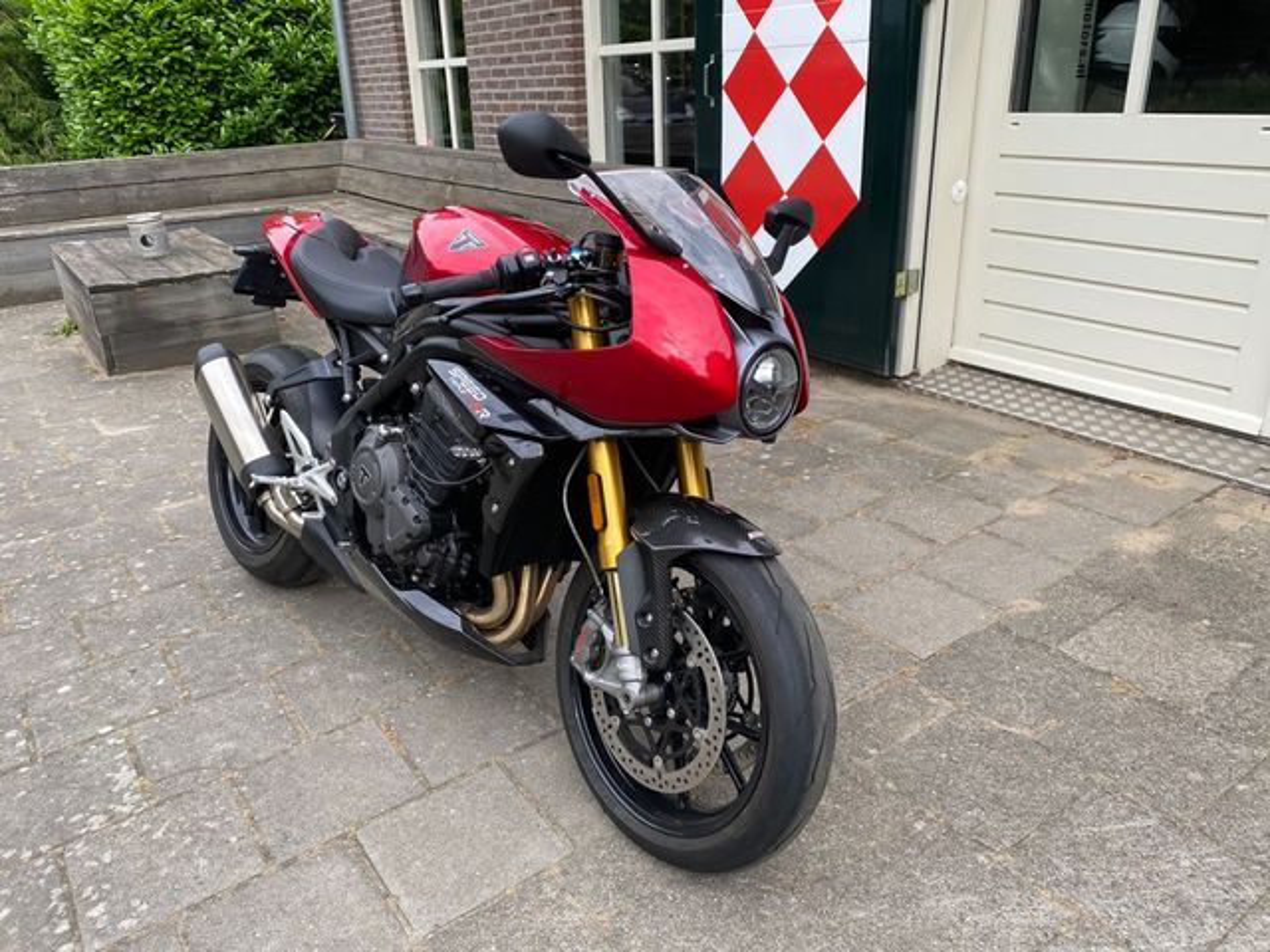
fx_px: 954
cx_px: 635
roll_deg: +0.9
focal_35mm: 26
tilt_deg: -22.4
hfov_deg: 67.3
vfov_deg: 53.1
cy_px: 476
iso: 32
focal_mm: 4.25
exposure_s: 1/616
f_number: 1.8
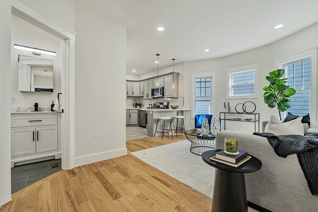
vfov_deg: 72.1
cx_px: 159
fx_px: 146
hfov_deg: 94.9
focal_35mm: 16
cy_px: 106
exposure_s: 1/13
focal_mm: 16.5
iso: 320
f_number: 9
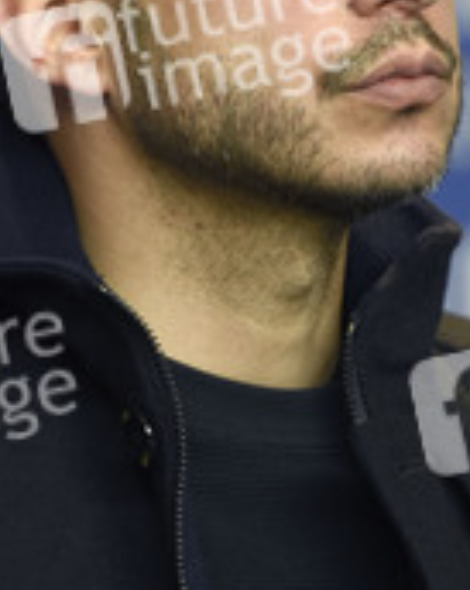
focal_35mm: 655
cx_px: 274
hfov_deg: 2.4
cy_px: 223
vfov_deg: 3.0
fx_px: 11419
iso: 640
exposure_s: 1/320
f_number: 3.2
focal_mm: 200
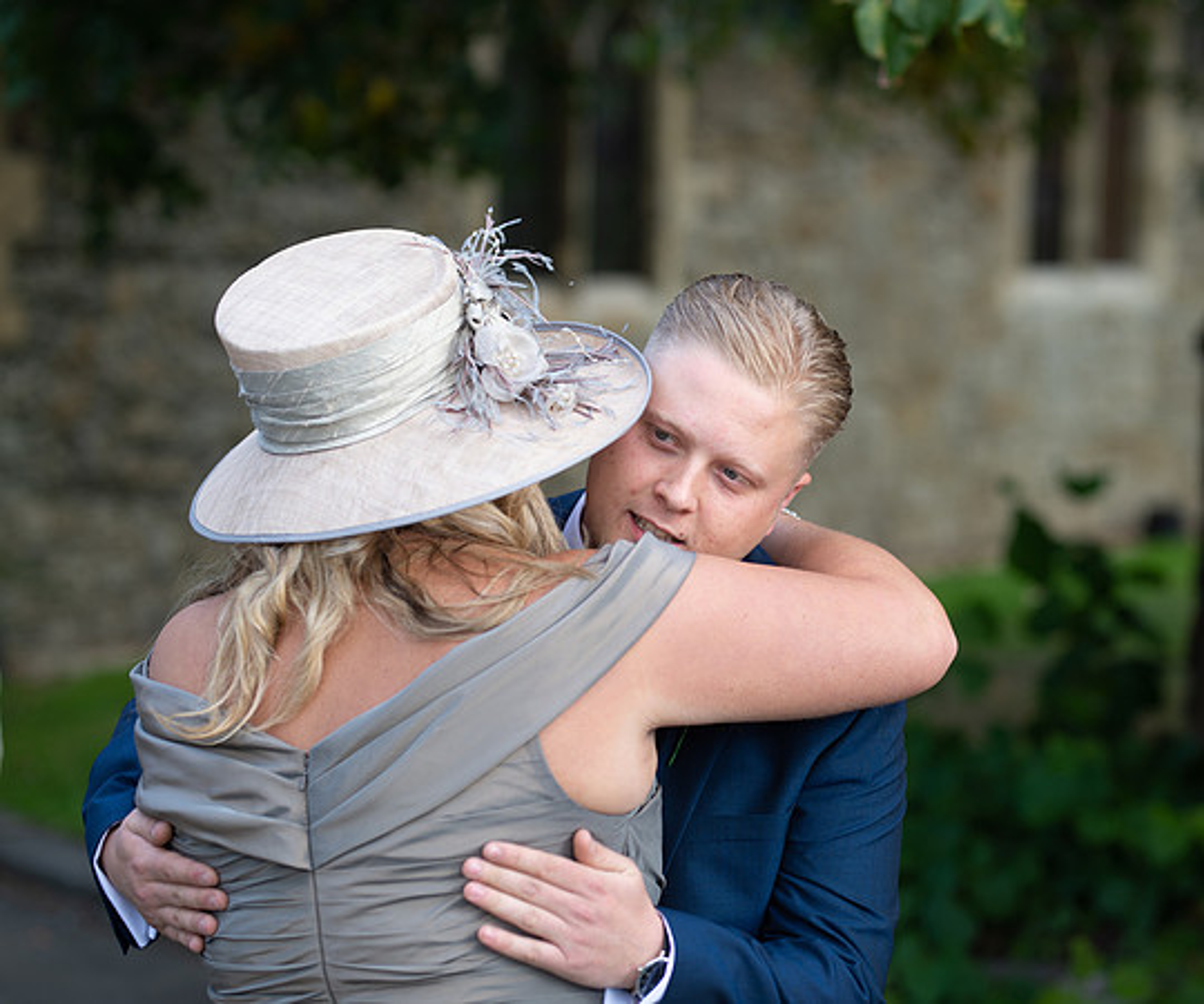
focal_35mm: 98
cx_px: 755
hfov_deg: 19.2
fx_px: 3559
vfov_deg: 16.0
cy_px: 502
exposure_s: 1/320
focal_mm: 85
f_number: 2.5
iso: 125
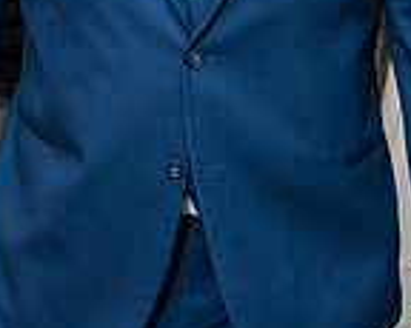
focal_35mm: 153
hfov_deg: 12.6
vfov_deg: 10.0
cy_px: 3
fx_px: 1860
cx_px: 258
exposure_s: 1/200
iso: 2000
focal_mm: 34
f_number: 4
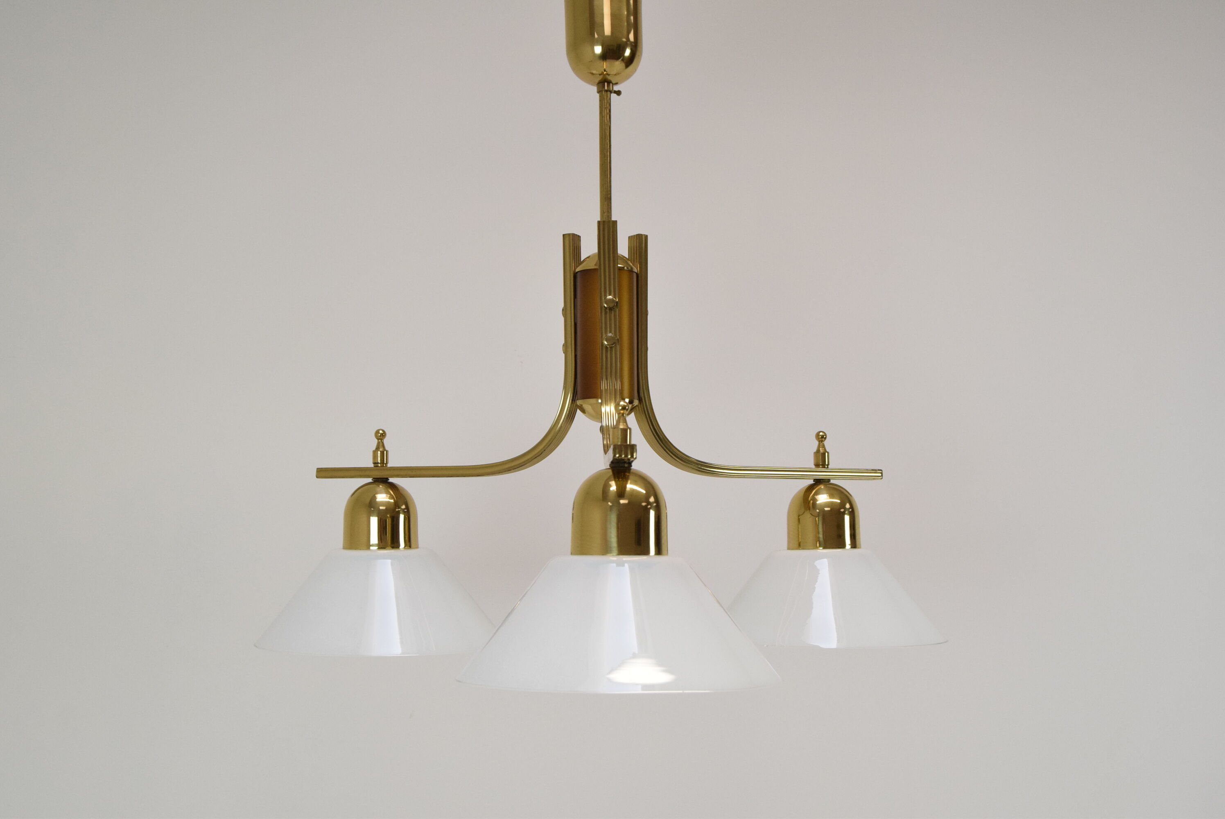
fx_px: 1635
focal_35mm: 48
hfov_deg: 41.1
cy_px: 410
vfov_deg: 28.1
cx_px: 612
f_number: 8
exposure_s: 1/250
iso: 1600
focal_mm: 32
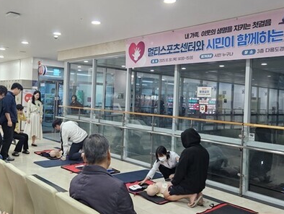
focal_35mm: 35
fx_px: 287
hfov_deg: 52.3
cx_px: 115
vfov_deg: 40.7
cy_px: 95
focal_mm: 5.4
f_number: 1.8
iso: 250
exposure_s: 1/170
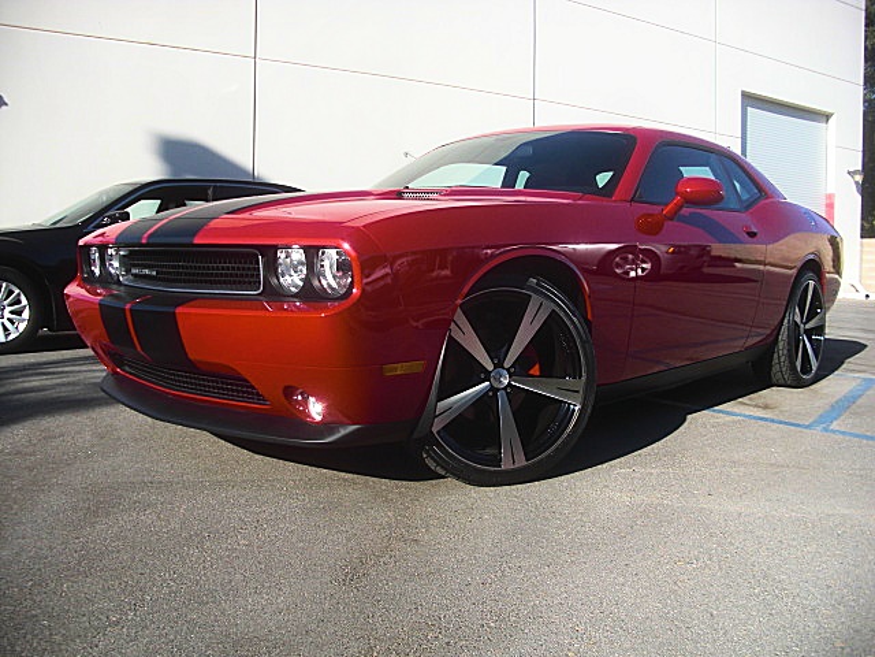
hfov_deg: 51.4
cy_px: 328
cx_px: 438
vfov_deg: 39.7
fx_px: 910
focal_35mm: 36
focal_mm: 6.3
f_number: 2.8
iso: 50
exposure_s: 1/640
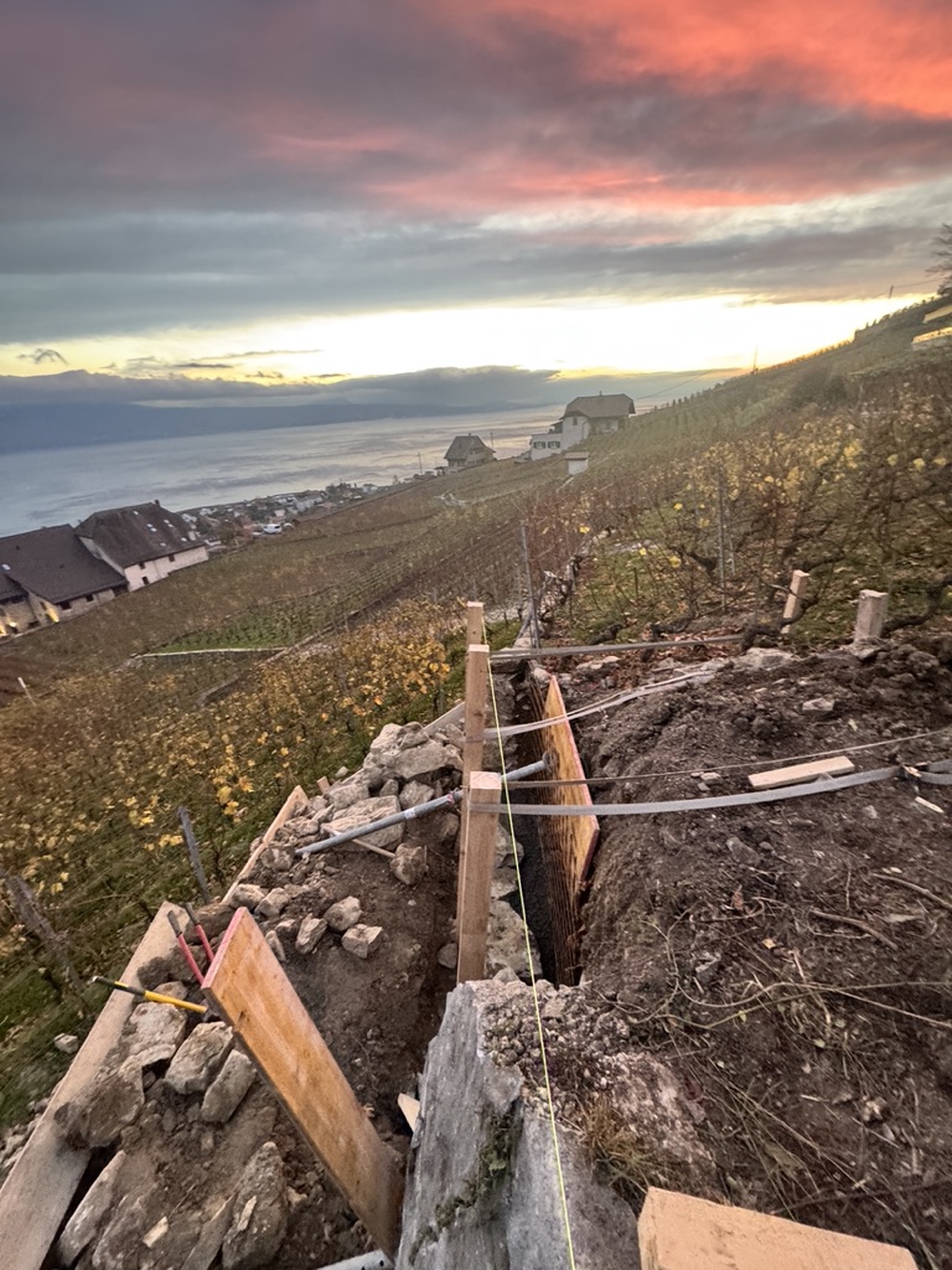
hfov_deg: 85.7
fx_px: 513
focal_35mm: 14
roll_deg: +4.3
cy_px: 635
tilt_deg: -21.1
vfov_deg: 102.1
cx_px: 476
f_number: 2.2
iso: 640
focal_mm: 2.22
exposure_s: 1/60
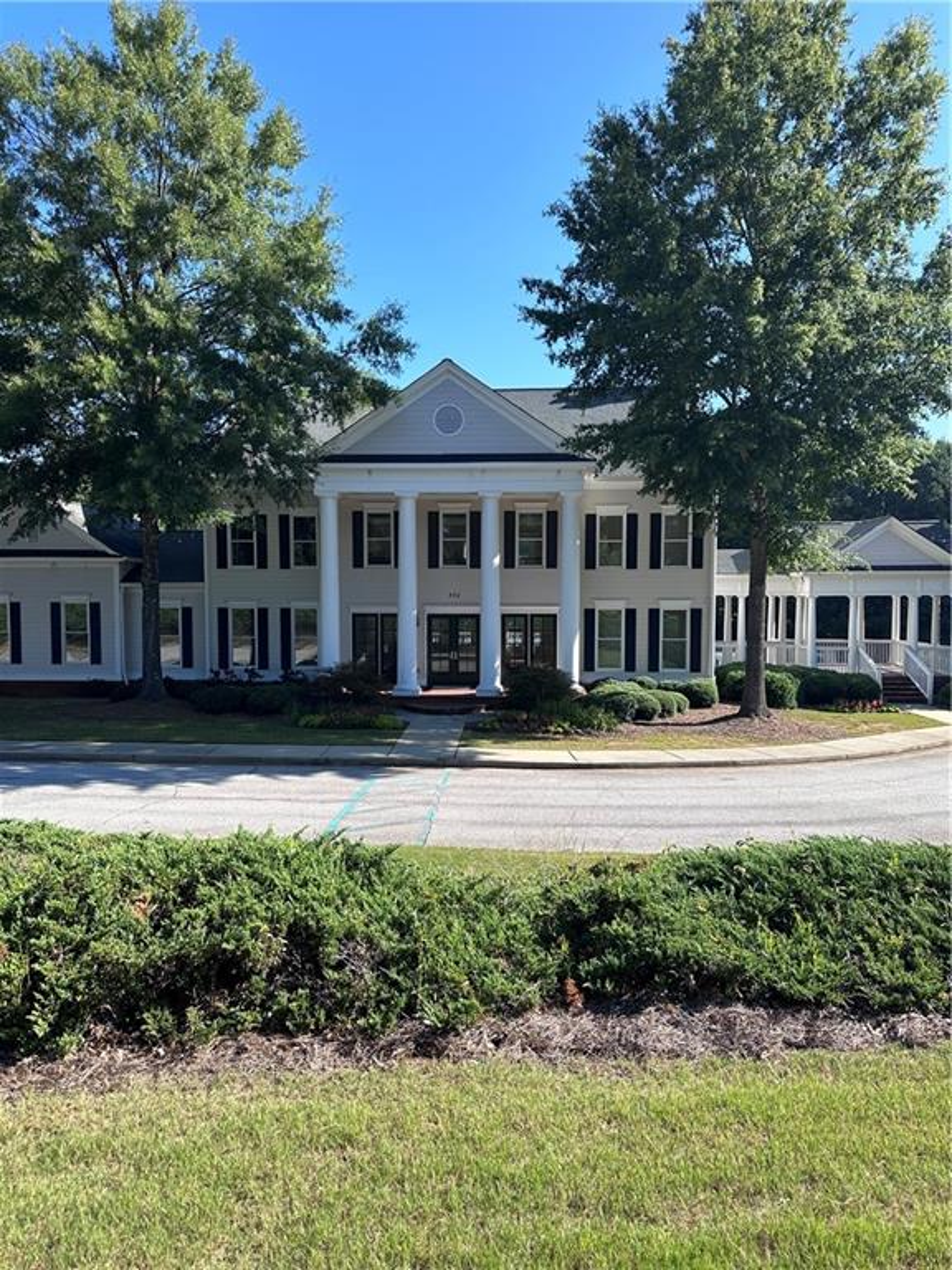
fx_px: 880
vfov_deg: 71.6
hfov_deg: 56.8
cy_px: 635
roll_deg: -0.9
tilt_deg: -2.5
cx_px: 476
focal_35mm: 24
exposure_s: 1/1779
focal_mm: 6.86
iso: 80
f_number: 1.78
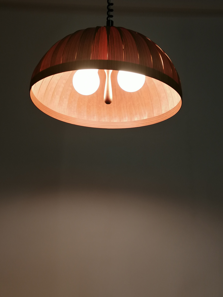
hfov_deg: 37.7
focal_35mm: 38
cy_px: 148
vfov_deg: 49.0
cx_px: 112
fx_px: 326
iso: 100
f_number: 1.8
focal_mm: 4.75
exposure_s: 1/50
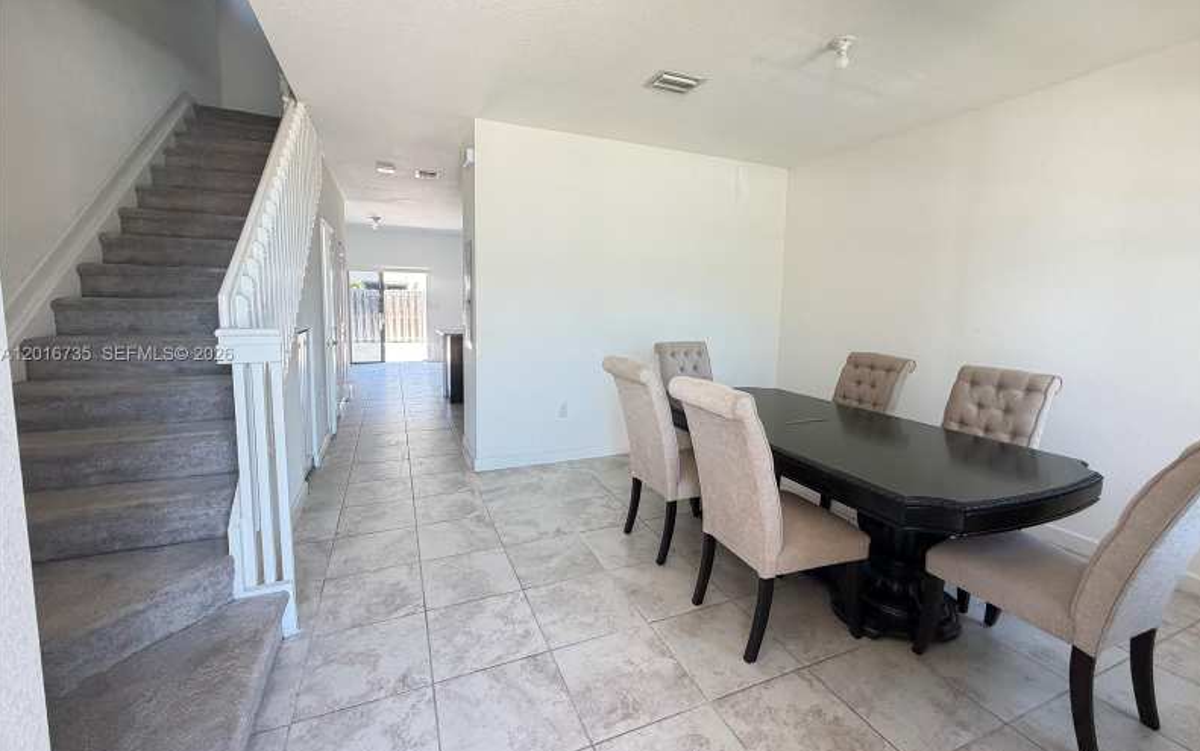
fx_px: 491
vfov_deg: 74.8
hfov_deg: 101.4
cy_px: 355
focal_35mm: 15
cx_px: 604
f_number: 2.2
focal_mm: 2.22
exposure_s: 1/105
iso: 320
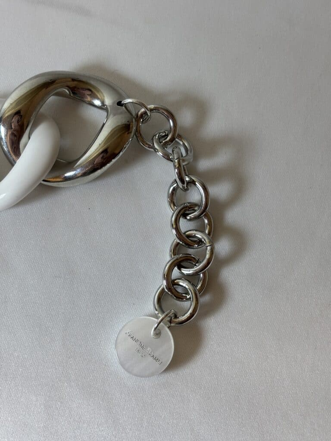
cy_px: 220
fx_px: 663
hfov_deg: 28.0
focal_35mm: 52
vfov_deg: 36.8
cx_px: 166
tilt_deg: -78.0
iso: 32
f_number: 1.6
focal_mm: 5.96
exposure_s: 1/146
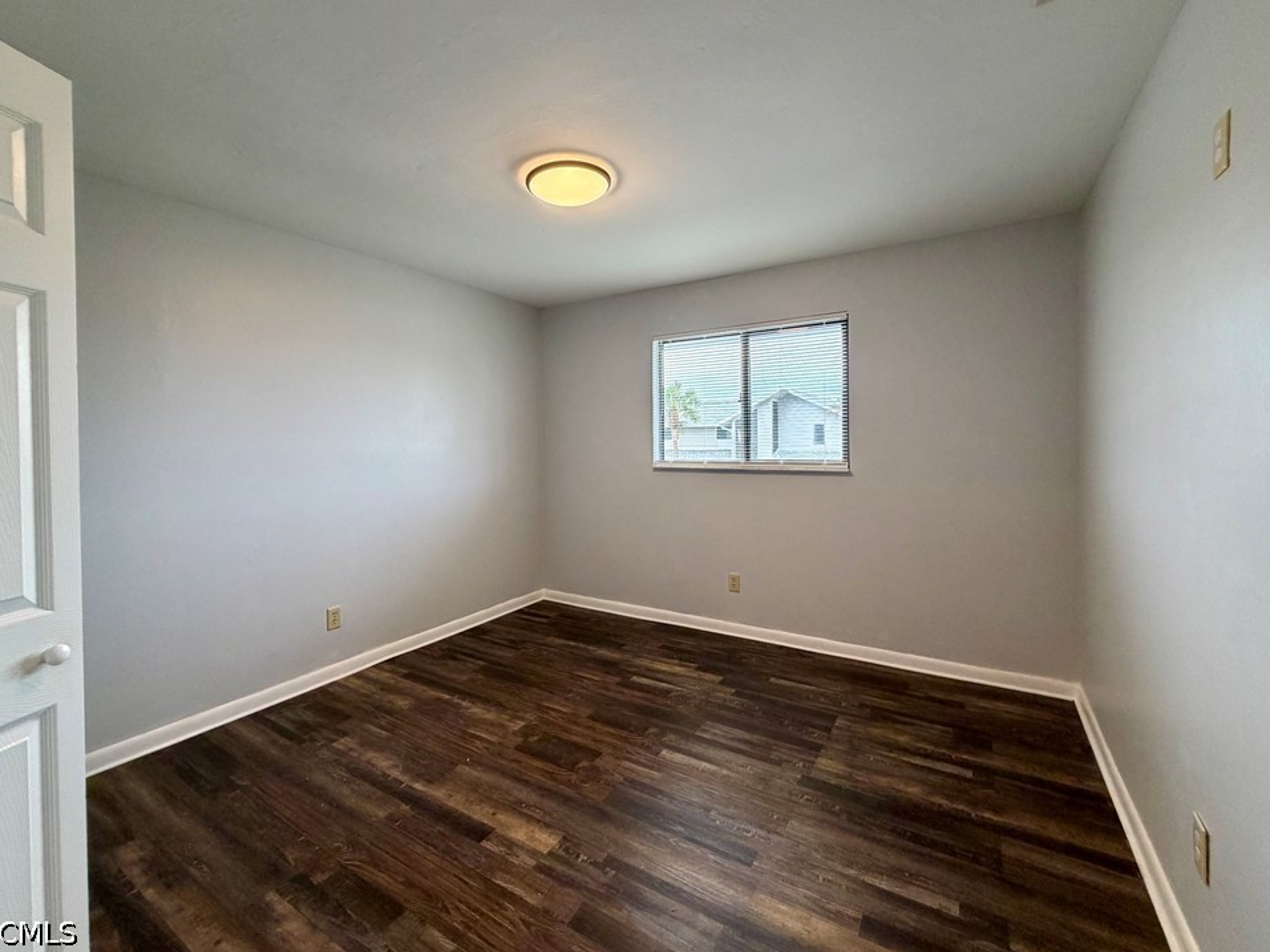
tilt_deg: -0.8
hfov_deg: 98.2
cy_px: 445
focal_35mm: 15
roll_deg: +1.1
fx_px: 550
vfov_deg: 81.6
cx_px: 631
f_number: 2.2
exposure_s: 1/60
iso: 160
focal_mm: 2.22
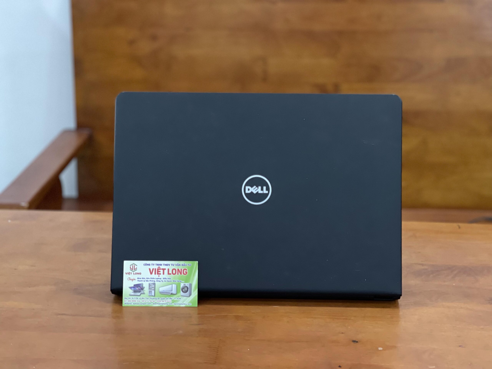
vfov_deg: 22.9
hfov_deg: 30.3
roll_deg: +0.1
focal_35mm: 64
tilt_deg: -17.6
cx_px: 246
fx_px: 910
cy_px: 184
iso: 640
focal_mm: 7.5
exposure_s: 1/14
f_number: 2.2
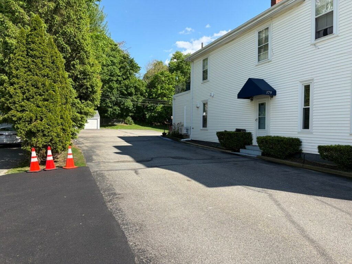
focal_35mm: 26
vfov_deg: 53.1
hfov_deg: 67.3
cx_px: 176
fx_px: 264
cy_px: 132
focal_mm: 5.96
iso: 50
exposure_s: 1/1901
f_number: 1.6
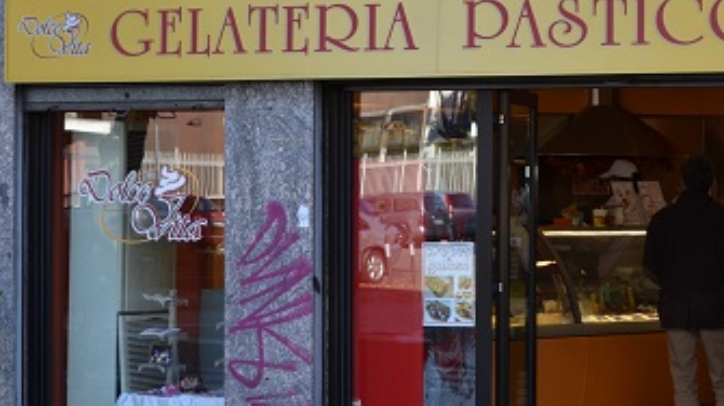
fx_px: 2741
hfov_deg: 15.0
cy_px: 144
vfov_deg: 8.5
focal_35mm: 143
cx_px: 502
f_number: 5.6
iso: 220
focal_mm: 55
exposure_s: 1/125
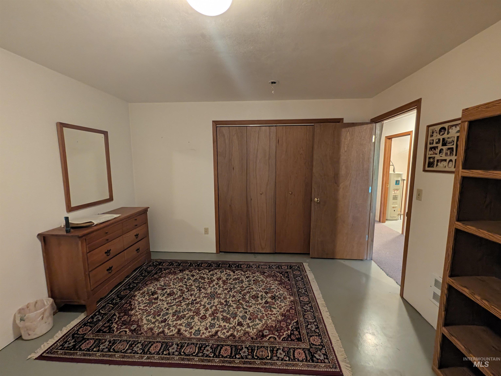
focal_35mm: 12
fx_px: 174
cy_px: 188
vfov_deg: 94.6
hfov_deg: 110.5
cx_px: 250
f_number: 1.7
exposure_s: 1/24
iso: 136
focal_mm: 2.02
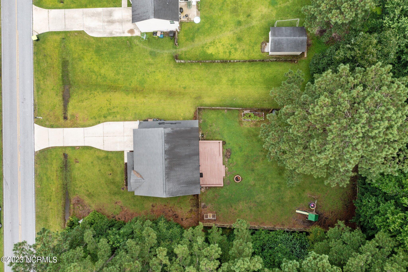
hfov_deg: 65.5
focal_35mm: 28
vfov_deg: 46.4
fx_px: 317
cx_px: 204
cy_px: 136
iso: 200
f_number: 5.6
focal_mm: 10.26
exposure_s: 1/500
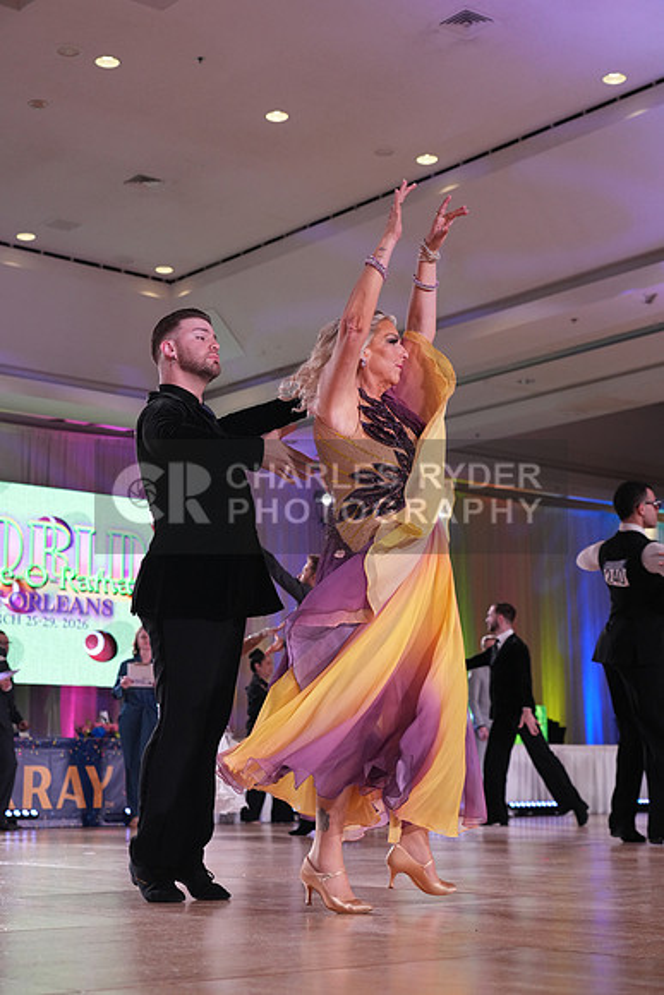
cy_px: 498
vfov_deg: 36.2
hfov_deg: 24.6
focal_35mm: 55
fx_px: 1521
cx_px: 332
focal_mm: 55
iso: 2500
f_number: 4
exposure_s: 1/500
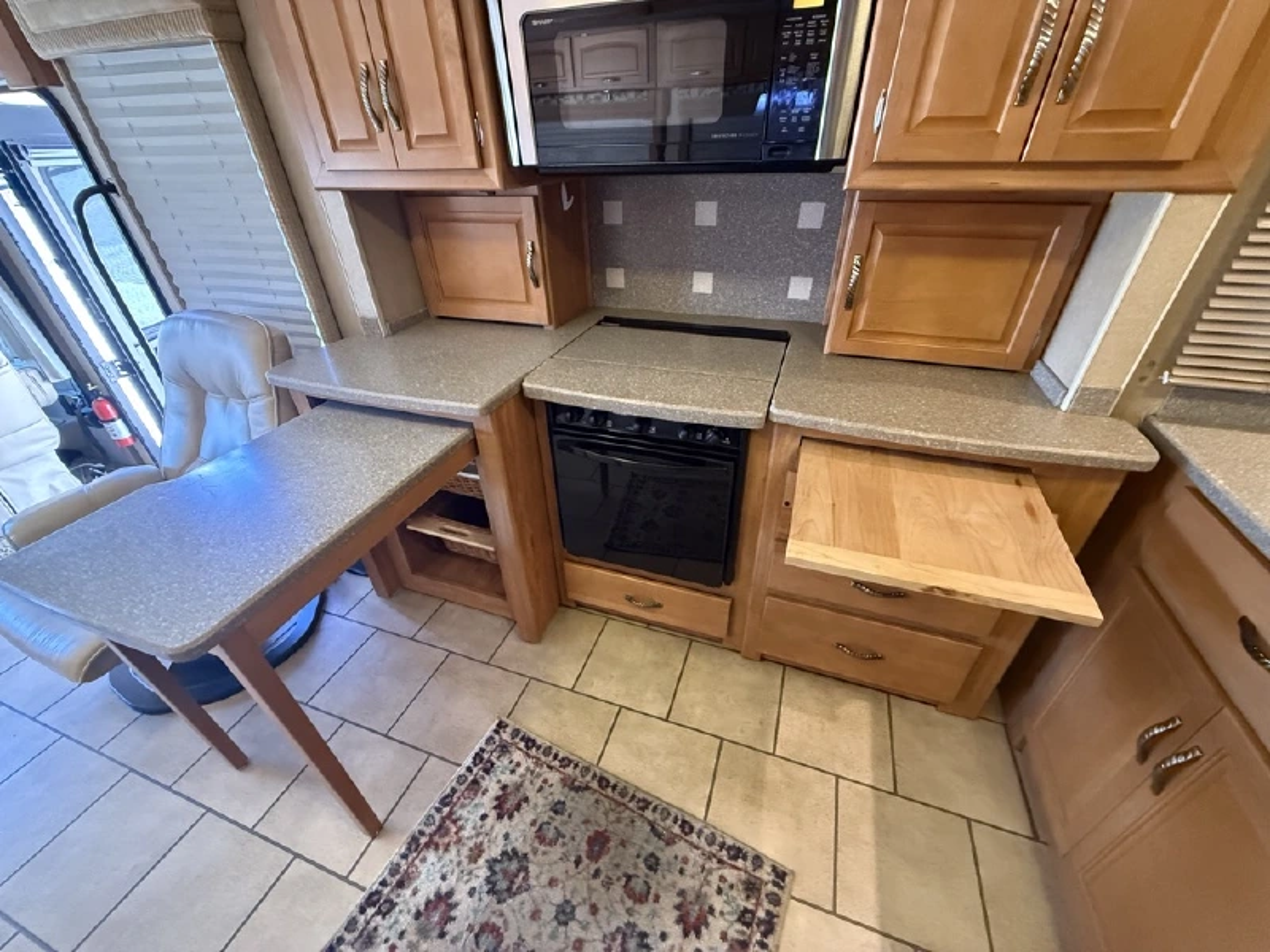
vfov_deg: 85.7
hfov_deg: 102.1
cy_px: 476
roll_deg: +1.4
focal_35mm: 14
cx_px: 635
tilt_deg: -32.3
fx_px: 514
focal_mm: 2.22
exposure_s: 1/60
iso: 1000
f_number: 2.2
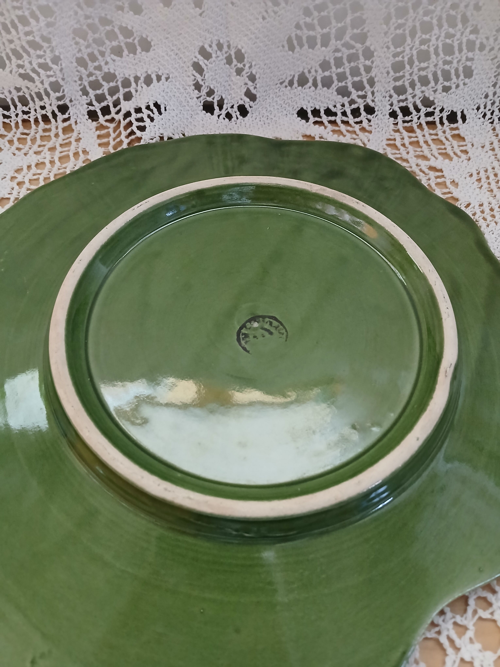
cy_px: 334
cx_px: 250
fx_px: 501
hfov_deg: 53.1
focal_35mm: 26
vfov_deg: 67.3
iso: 500
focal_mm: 3.98
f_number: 1.8
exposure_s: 1/20
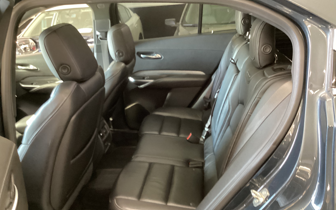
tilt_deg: -24.2
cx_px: 168
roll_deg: +4.6
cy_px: 125
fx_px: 302
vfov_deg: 38.2
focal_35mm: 33
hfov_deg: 58.1
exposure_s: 1/25
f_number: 2.4
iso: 500
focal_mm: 3.3
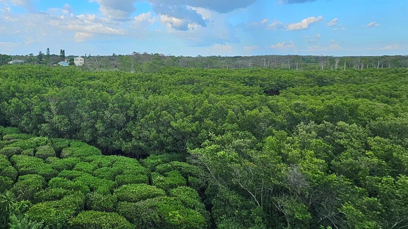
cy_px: 70
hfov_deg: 67.9
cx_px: 89
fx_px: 271
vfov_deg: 45.1
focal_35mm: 25
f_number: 2.2
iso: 50
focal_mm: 2.2
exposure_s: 1/1667
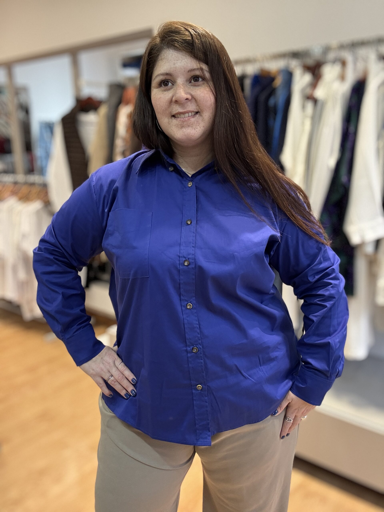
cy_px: 256
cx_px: 192
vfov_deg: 60.0
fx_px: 444
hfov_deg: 46.8
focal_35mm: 30
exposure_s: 1/50
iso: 160
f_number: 1.9
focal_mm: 2.69
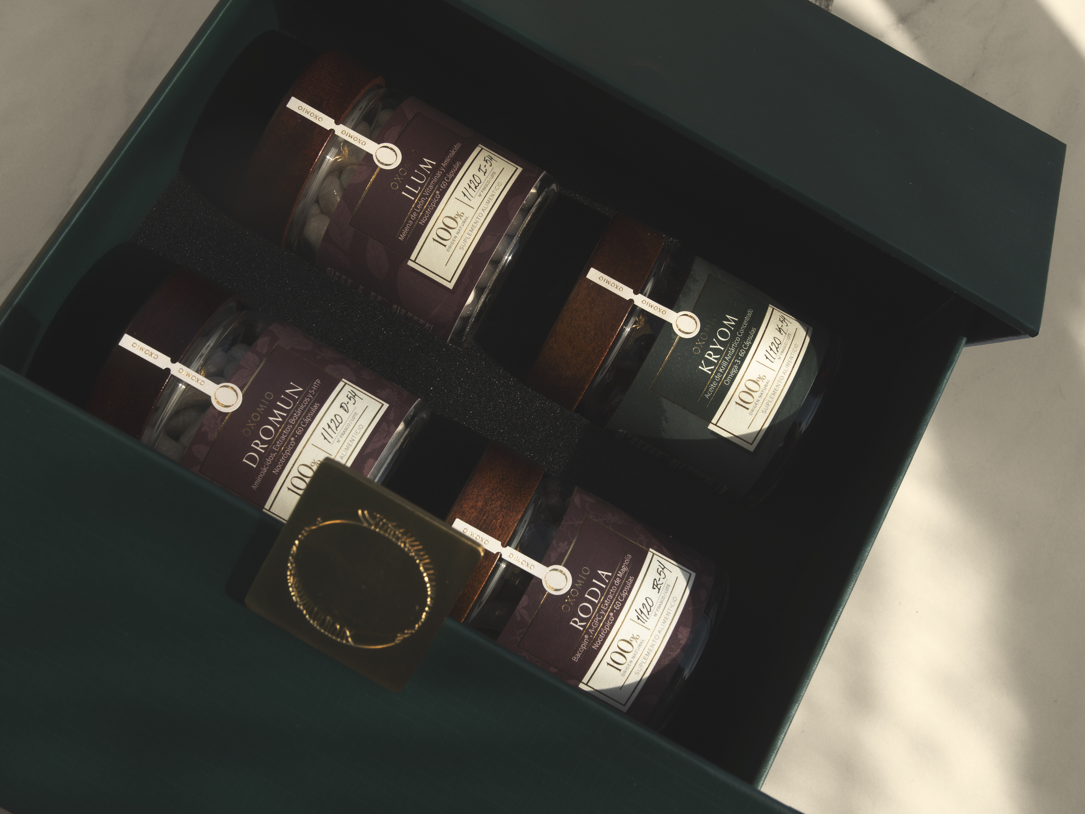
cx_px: 542
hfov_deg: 41.2
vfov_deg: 31.5
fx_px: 1442
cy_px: 407
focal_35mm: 46
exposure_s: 1/200
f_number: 10
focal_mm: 23
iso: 200
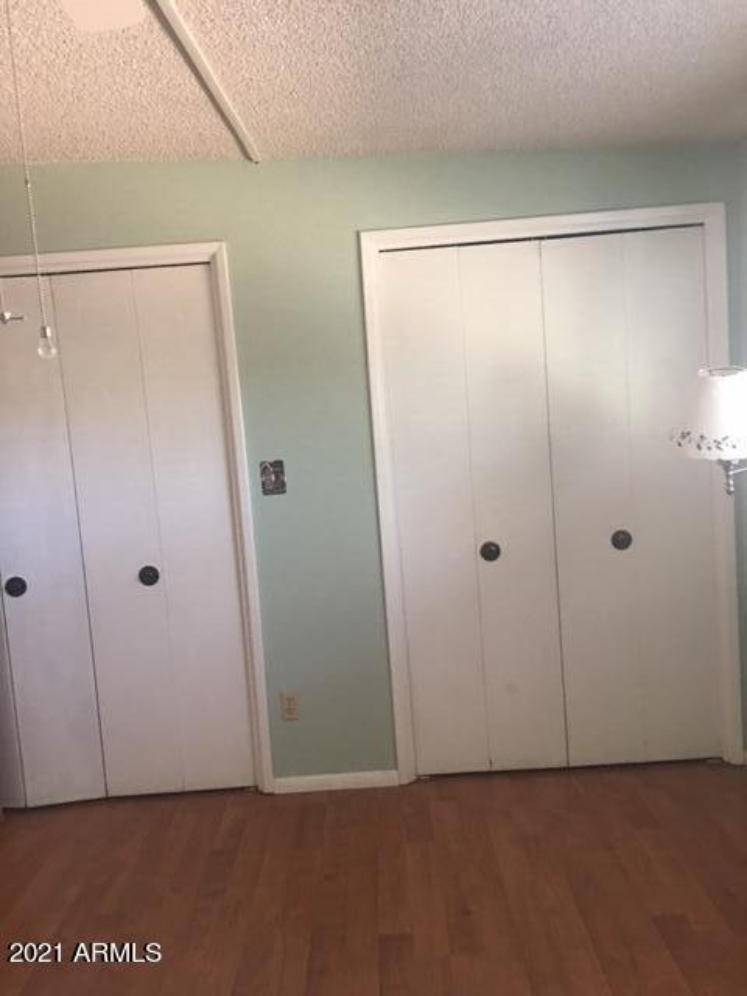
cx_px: 374
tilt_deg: -4.4
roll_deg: +4.9
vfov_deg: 61.7
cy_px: 498
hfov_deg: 48.2
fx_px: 834
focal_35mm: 29
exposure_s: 1/15
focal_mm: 4.15
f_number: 2.2
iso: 80
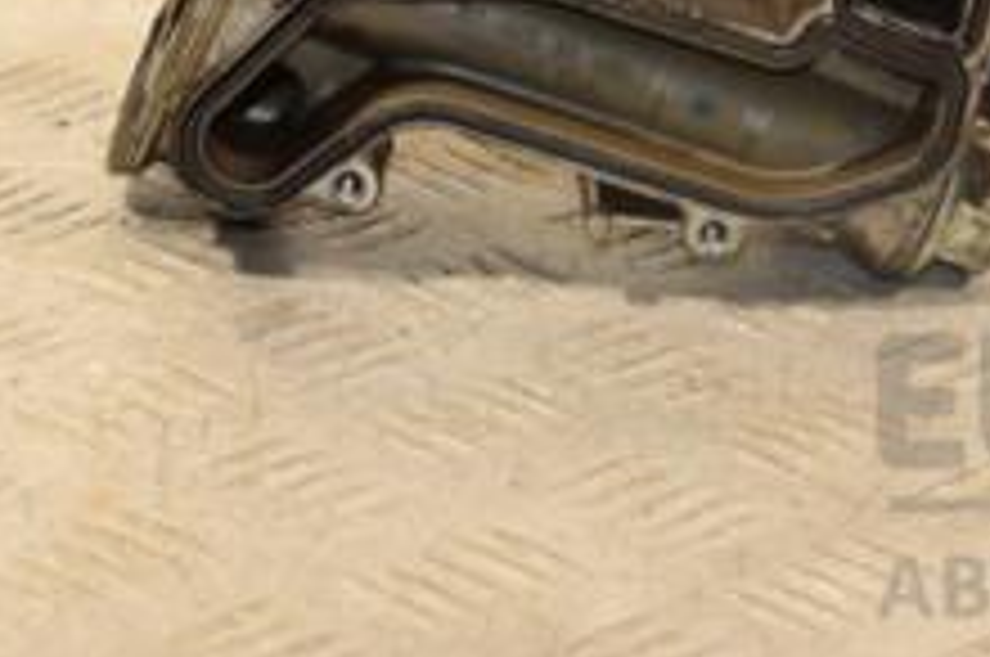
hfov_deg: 12.5
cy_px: -198
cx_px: 792
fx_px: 4503
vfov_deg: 8.2
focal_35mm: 164
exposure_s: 1/200
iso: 800
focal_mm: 40
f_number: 6.3
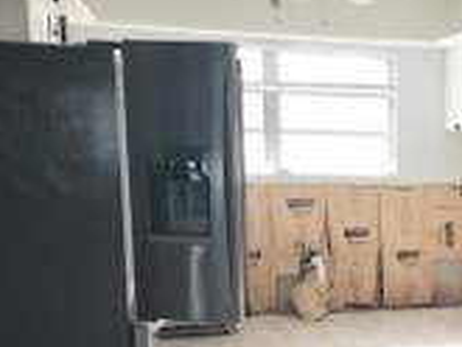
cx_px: 512
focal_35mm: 67
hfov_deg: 26.6
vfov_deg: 21.7
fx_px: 895
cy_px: 277
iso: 100
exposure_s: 1/60
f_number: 1.8
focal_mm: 6.4
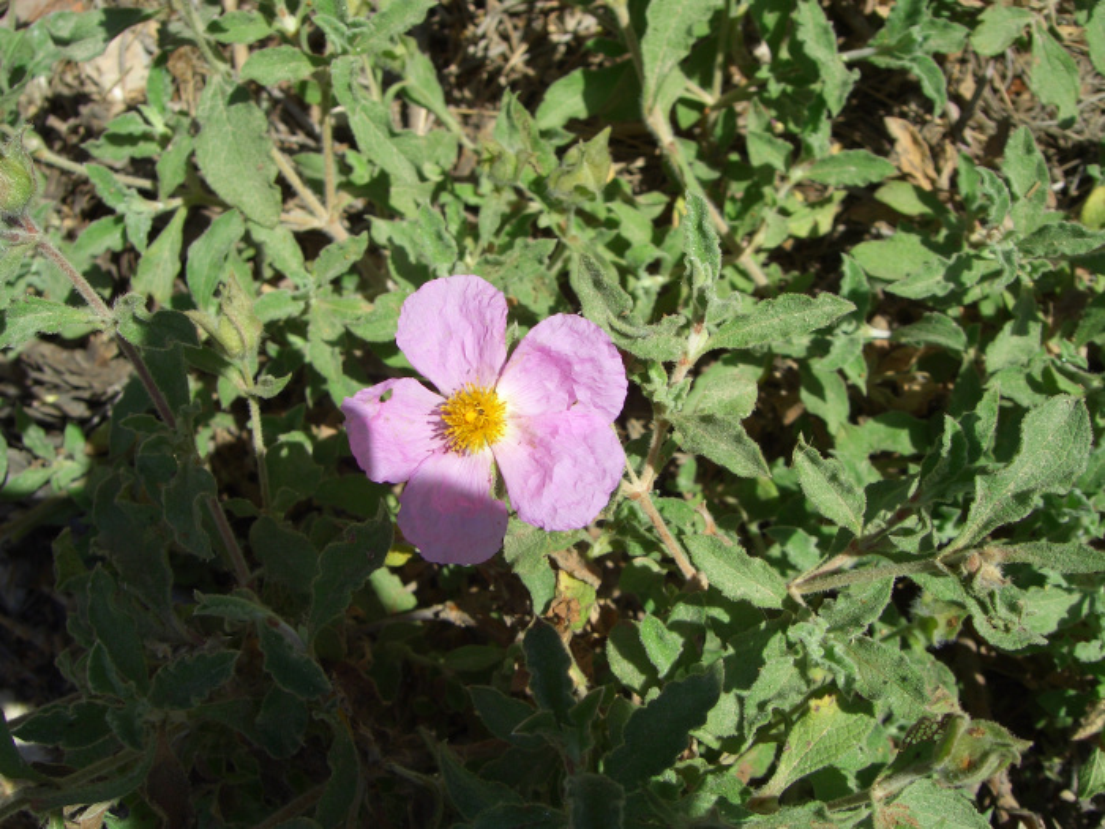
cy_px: 414
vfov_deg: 32.9
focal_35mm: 44
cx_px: 552
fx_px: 1405
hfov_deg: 42.9
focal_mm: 9.2
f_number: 5
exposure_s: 1/400
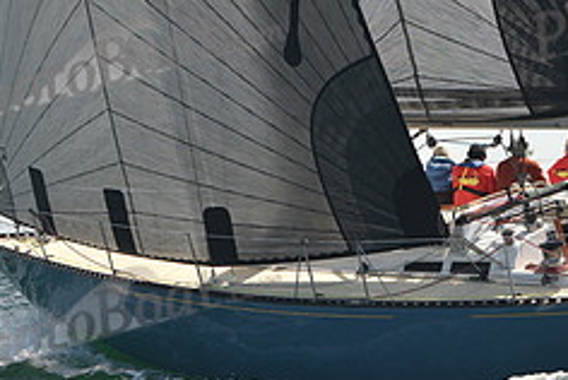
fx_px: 2717
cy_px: 158
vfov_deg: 8.0
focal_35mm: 172
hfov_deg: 11.9
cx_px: 409
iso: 250
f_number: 5
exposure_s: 1/640
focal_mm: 70
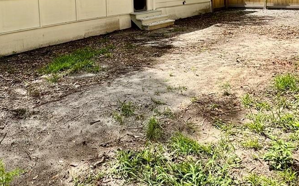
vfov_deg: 33.4
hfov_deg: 52.6
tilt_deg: -5.0
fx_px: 293
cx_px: 92
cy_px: 19
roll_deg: +2.2
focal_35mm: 36
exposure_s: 1/972
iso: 40
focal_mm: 2.22
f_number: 2.2
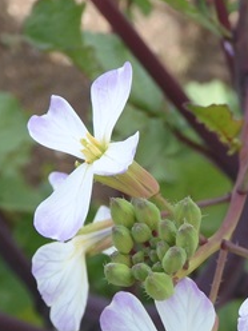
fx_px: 726
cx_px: 223
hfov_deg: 19.0
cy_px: 266
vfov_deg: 25.2
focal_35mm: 76
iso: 100
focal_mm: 6.2
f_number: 4
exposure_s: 1/640
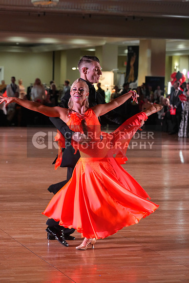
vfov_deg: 17.5
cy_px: 142
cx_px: 94
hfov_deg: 11.7
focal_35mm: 117
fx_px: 921
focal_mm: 117
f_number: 5
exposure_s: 1/200
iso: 4000
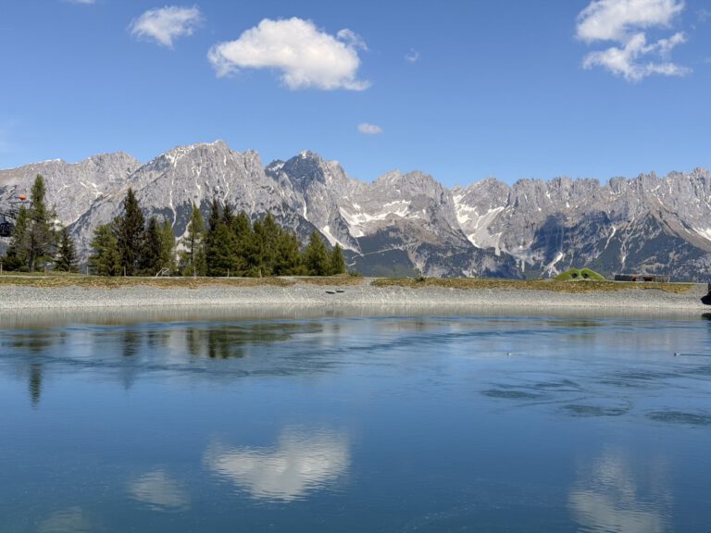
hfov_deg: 39.7
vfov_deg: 30.3
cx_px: 356
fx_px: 986
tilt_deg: +0.4
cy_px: 266
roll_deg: -0.7
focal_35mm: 48
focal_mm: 6.76
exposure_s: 1/5587
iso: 64
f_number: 1.78
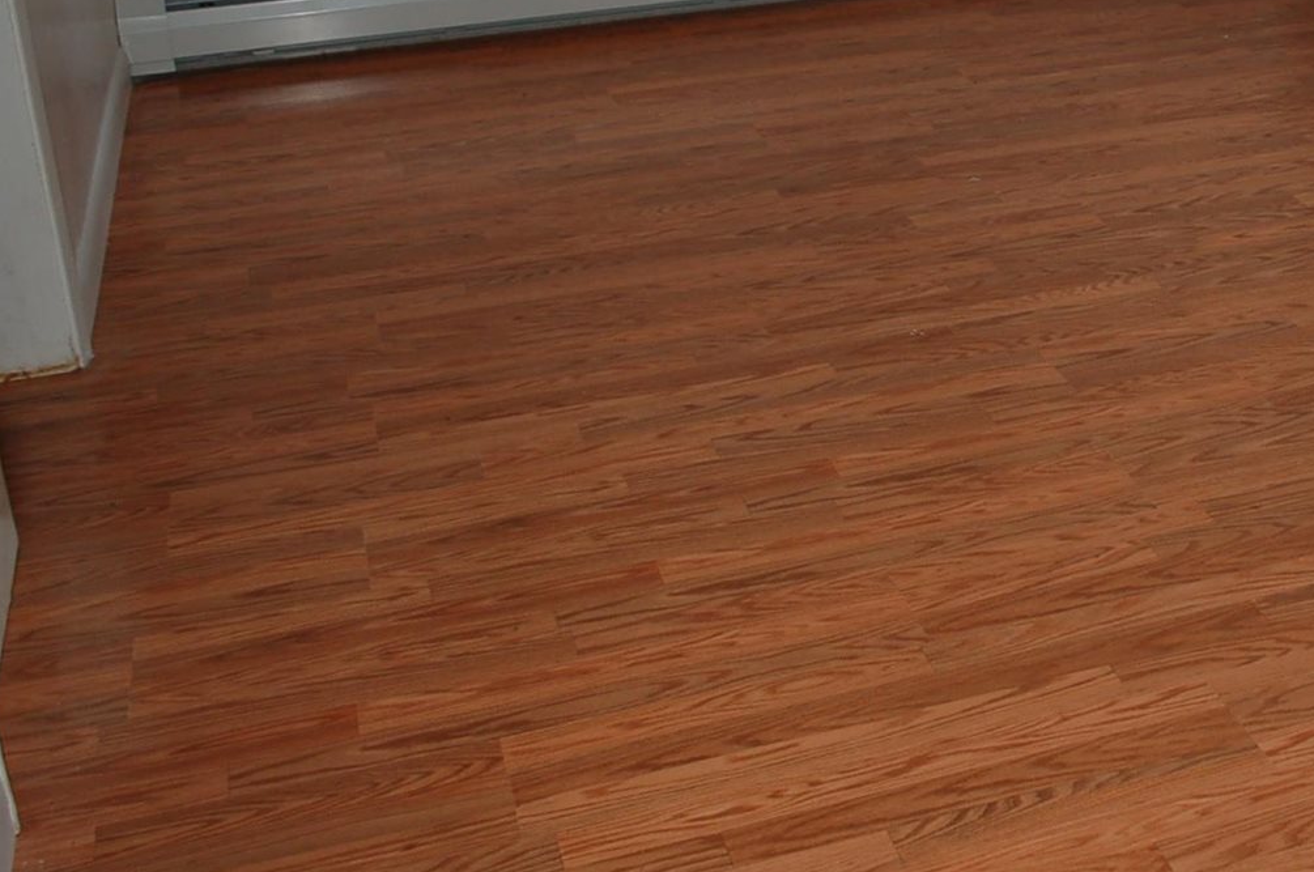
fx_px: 2005
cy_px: 149
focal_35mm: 55
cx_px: 1245
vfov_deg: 24.1
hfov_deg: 33.8
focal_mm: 18
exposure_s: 1/60
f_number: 3.5
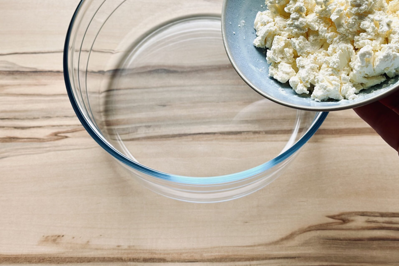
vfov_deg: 19.9
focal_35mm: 67
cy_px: 20
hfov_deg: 30.1
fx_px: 743
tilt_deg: -59.4
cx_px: 200
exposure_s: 1/235
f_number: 1.78
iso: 80
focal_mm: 6.86
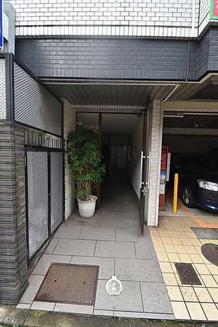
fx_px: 136
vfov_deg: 100.4
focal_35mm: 15
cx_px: 109
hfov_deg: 77.3
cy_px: 164
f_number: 5.6
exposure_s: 1/250
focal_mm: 10
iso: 400
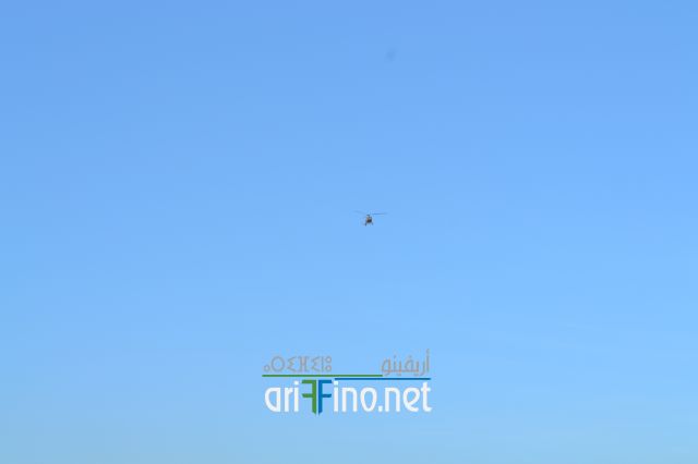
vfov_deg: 16.5
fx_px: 1599
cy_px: 232
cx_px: 349
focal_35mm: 82
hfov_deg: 24.6
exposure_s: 1/320
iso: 100
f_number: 9
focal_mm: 55
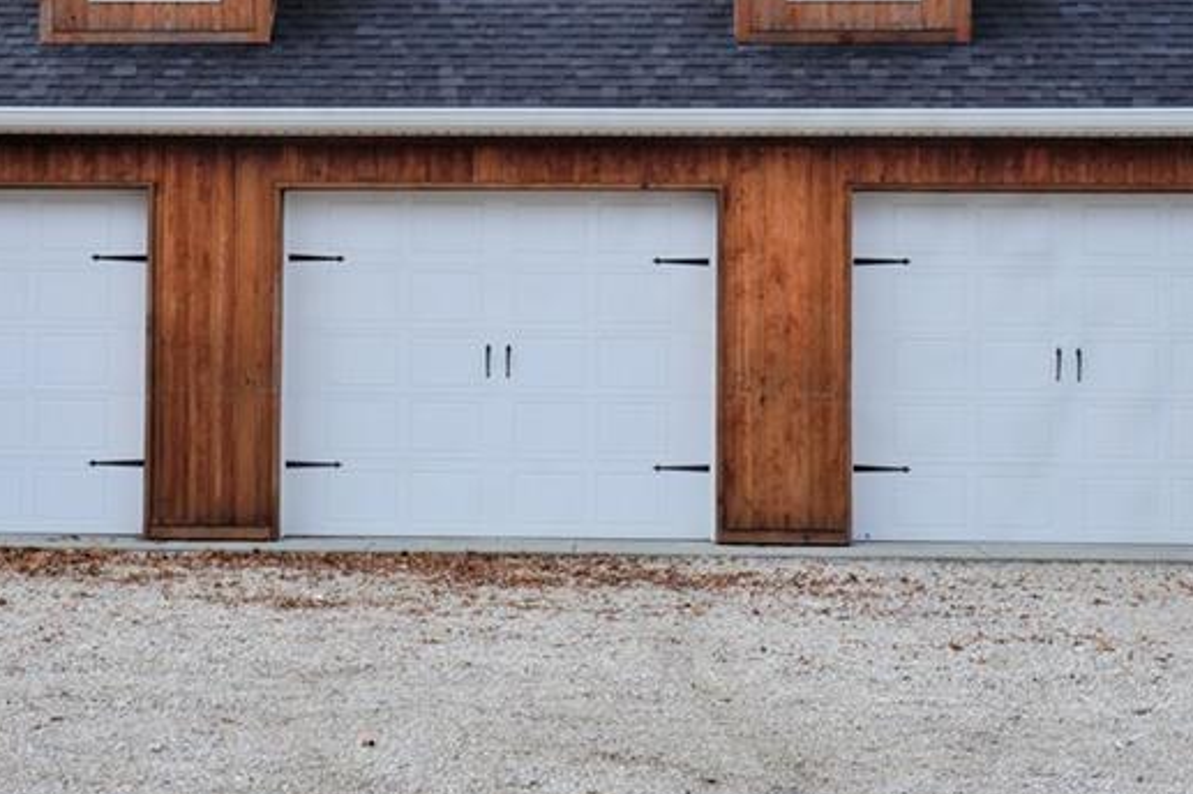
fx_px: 3146
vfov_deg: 14.3
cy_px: 210
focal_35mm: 95
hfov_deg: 21.4
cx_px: 468
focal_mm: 32
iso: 100
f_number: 14
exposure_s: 1/80
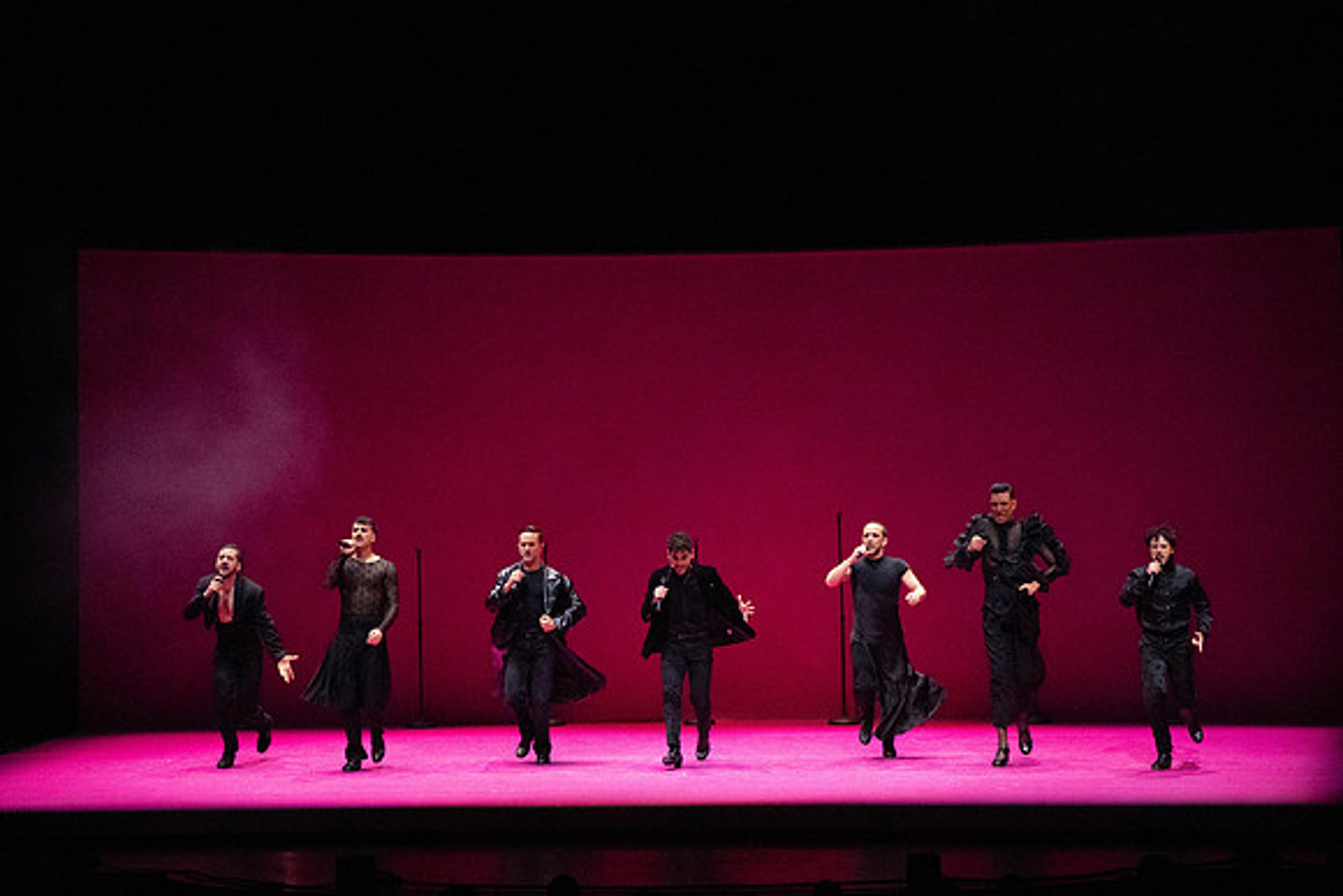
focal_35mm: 135
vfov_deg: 10.2
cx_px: 672
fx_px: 5037
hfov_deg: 15.2
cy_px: 448
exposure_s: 1/400
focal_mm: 135
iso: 25600
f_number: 9
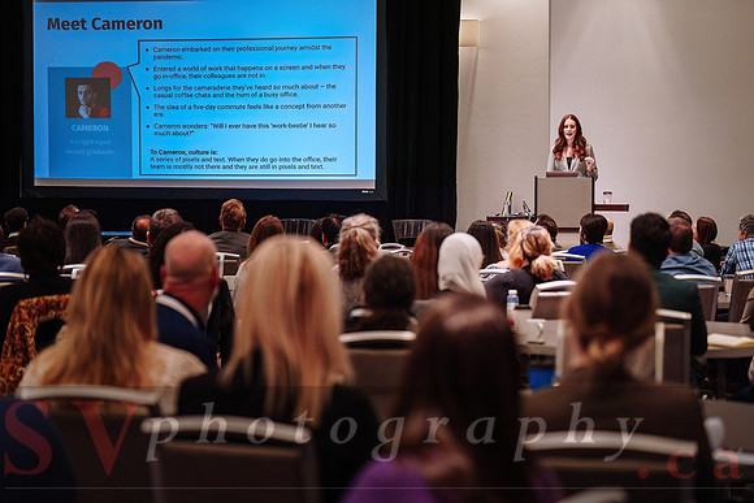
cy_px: 252
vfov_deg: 16.9
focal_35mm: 81
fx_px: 1697
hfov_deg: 25.1
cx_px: 377
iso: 1600
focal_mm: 81
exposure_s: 1/400
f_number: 2.8
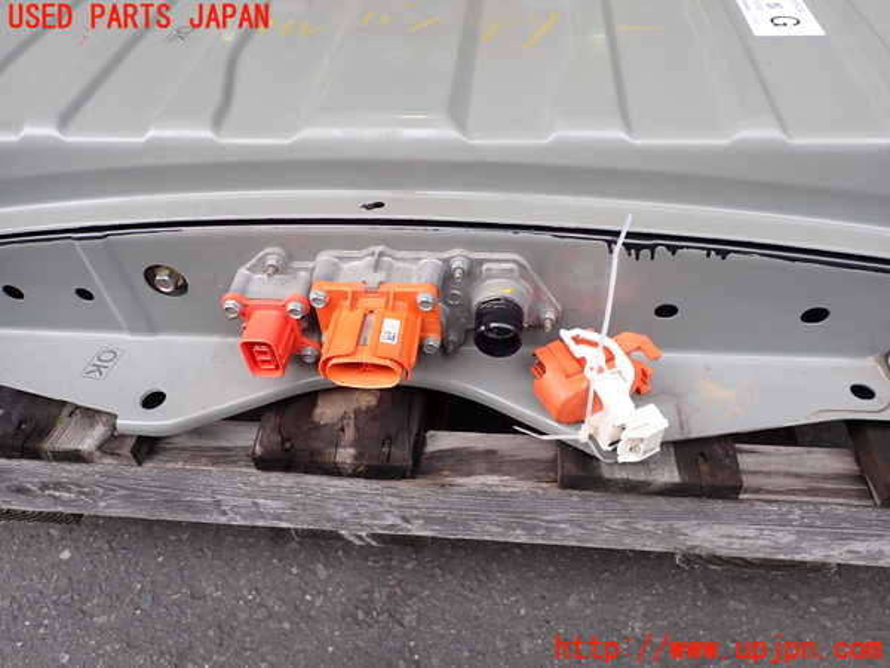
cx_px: 445
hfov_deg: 69.4
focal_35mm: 25
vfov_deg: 54.9
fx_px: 643
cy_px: 334
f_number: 2.8
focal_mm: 4.5
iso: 100
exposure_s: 1/250
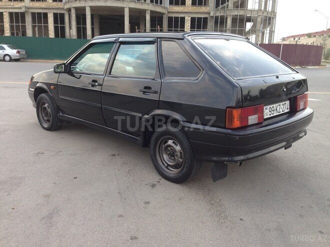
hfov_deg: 55.4
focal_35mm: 33
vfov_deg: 42.9
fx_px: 315
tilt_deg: -11.8
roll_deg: -2.3
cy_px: 124
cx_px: 165
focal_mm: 4.12
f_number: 2.4
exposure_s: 1/151
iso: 50
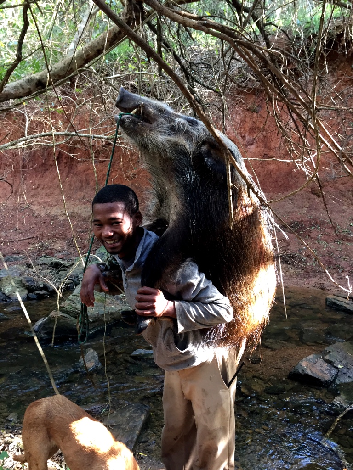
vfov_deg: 61.7
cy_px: 235
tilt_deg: -10.6
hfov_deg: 48.2
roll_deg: -0.6
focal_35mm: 29
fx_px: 394
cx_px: 176
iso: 80
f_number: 2.2
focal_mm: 4.15
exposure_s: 1/30
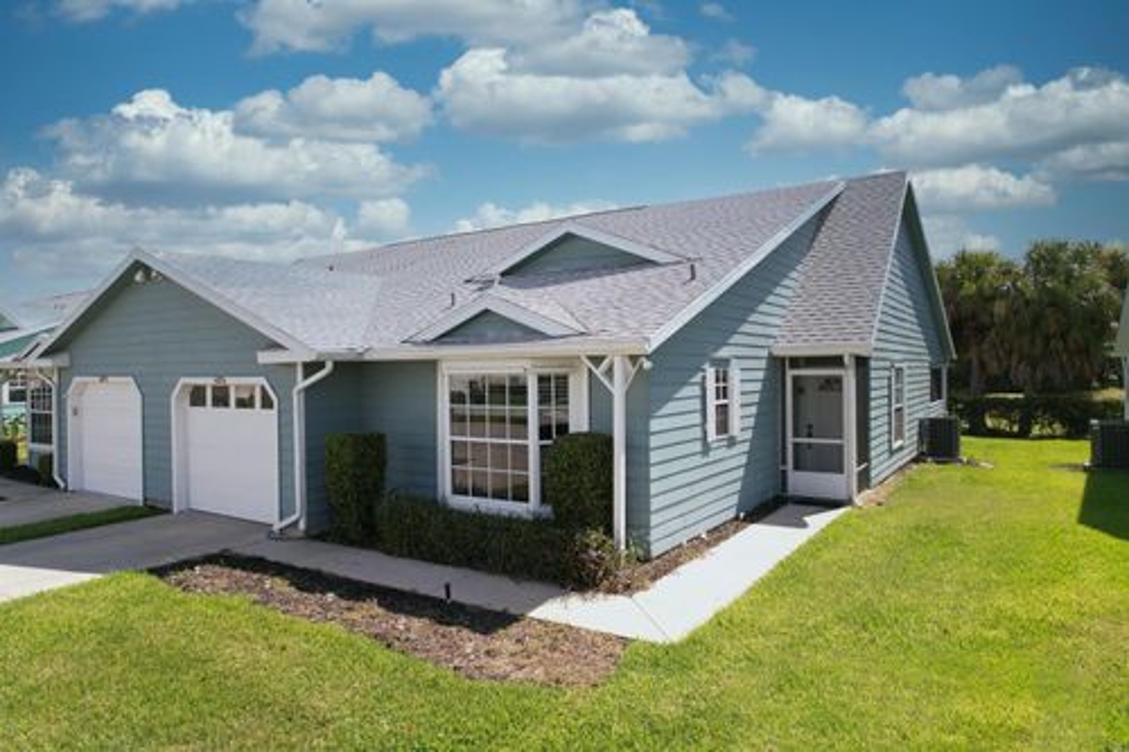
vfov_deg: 57.2
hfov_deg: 78.6
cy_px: 376
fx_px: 690
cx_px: 564
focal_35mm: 22
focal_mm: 8.4
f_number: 2.8
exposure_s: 1/60
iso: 100
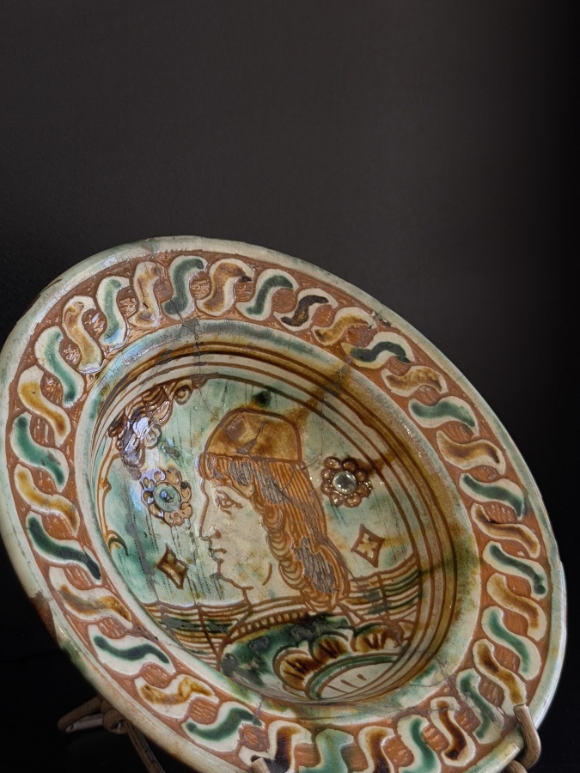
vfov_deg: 30.2
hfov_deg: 22.8
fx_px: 1430
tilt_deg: -11.4
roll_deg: -1.2
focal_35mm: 64
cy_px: 423
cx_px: 200
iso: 64
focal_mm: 6.76
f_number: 1.78
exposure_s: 1/50
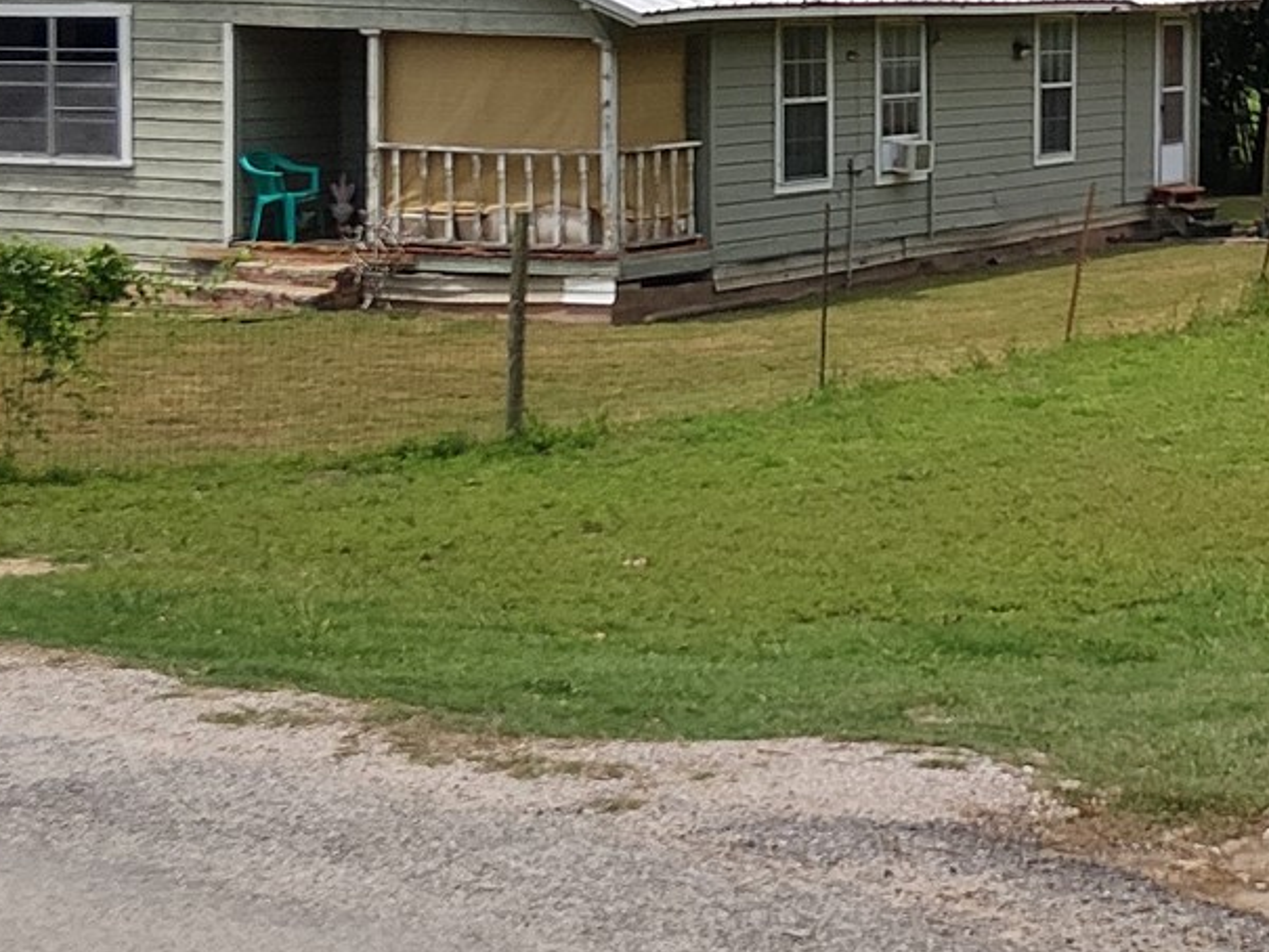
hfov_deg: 21.7
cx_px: 1177
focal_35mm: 88
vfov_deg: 16.6
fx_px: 3227
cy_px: 120
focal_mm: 3.86
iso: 20
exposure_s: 1/1139
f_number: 1.8
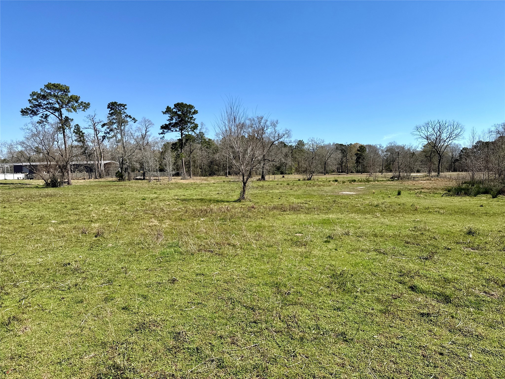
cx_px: 252
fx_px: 350
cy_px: 190
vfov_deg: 56.8
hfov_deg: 71.6
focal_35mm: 24
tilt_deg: -2.5
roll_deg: +0.5
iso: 80
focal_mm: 6.76
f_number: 1.78
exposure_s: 1/5319
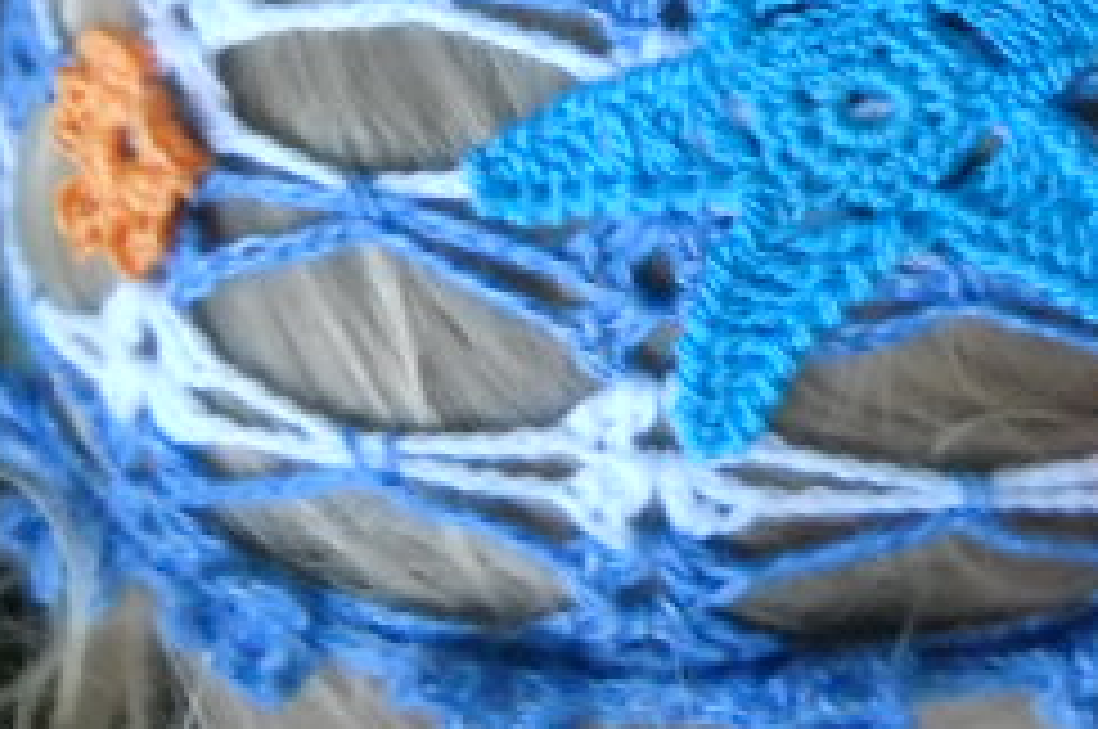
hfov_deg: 18.1
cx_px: 878
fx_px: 3411
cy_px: -148
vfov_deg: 11.9
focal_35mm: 112
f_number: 3.1
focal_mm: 6.72
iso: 800
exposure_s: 1/125
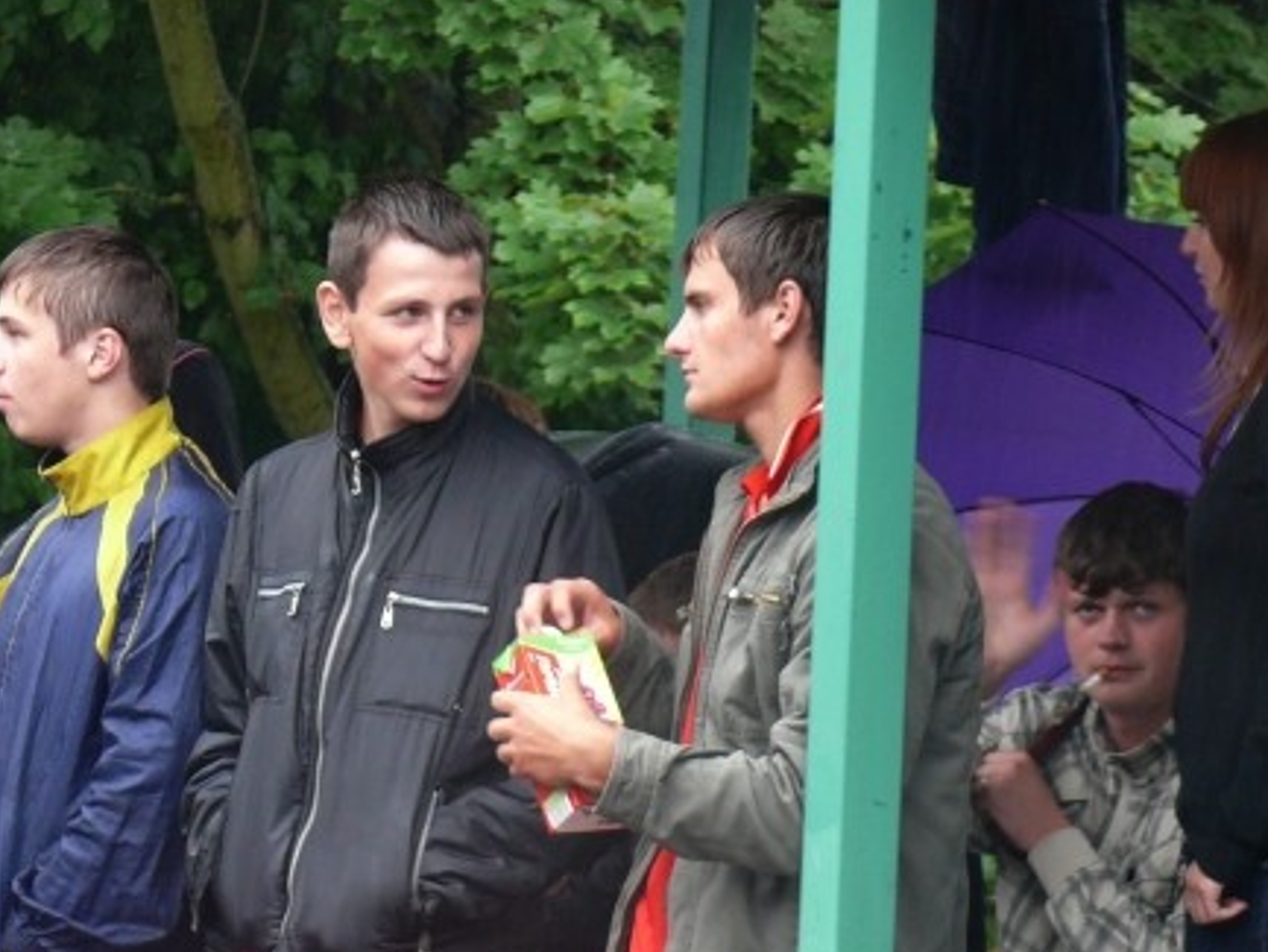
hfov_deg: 8.6
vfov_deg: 6.5
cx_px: 653
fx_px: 8427
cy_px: 436
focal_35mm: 230
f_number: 3.2
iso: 100
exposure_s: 1/30
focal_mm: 21.2
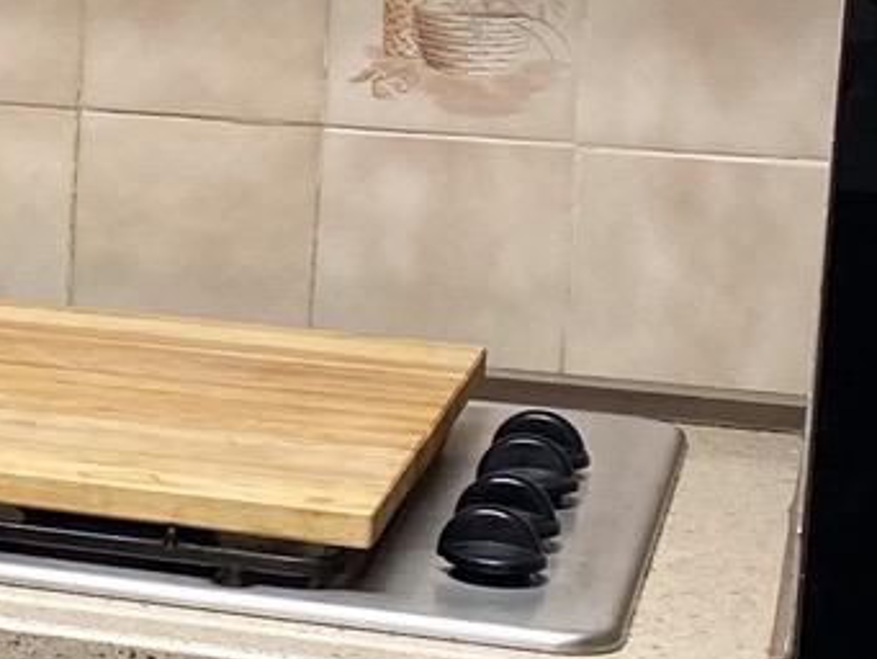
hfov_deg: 11.5
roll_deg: -1.3
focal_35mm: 156
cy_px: 224
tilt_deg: -10.6
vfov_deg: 9.5
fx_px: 3954
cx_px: -808
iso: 80
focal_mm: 4.25
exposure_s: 1/120
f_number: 1.8
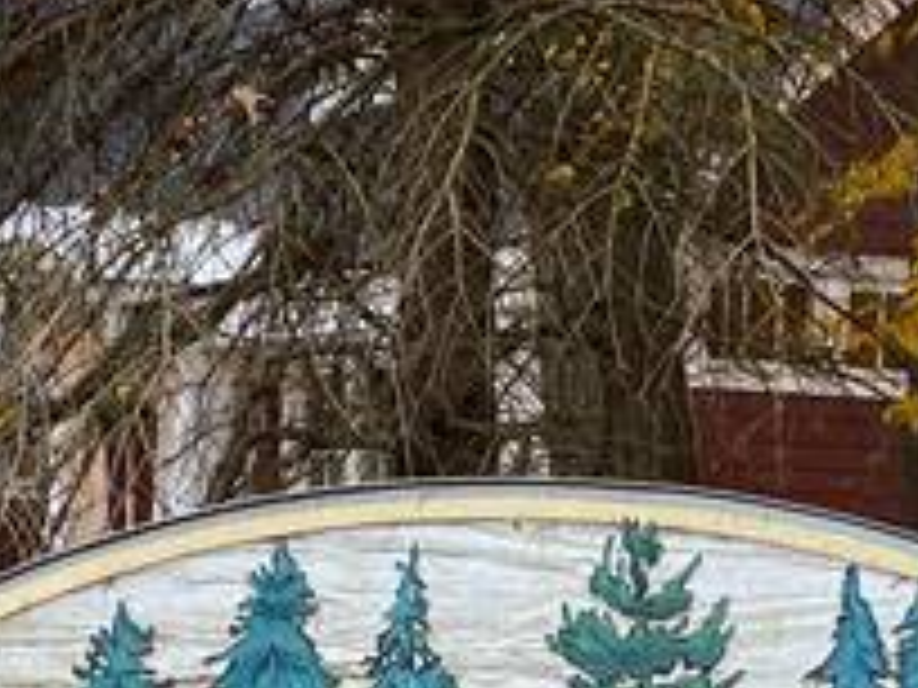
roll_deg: -1.3
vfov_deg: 14.0
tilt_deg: -6.7
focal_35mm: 102
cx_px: 468
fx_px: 2705
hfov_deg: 19.3
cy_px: 890
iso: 125
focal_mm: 4.25
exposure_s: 1/121
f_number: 1.8
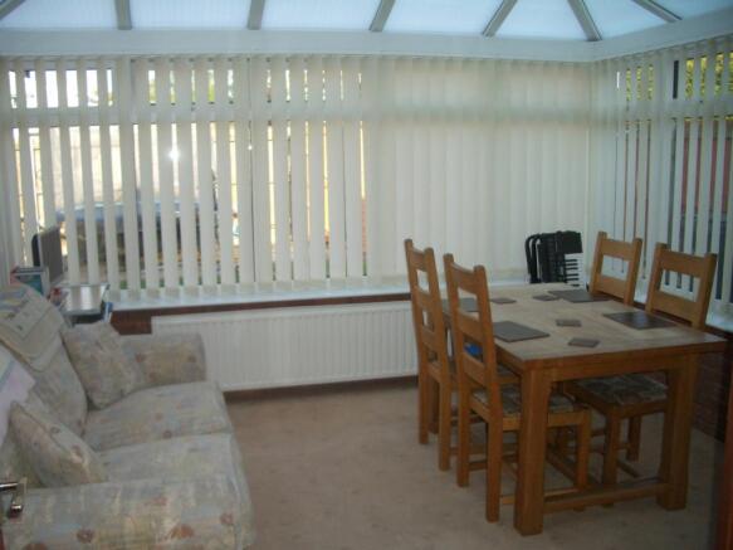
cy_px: 275
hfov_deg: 52.6
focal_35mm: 35
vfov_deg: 40.7
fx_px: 741
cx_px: 366
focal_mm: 5.8
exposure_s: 1/500
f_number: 2.6
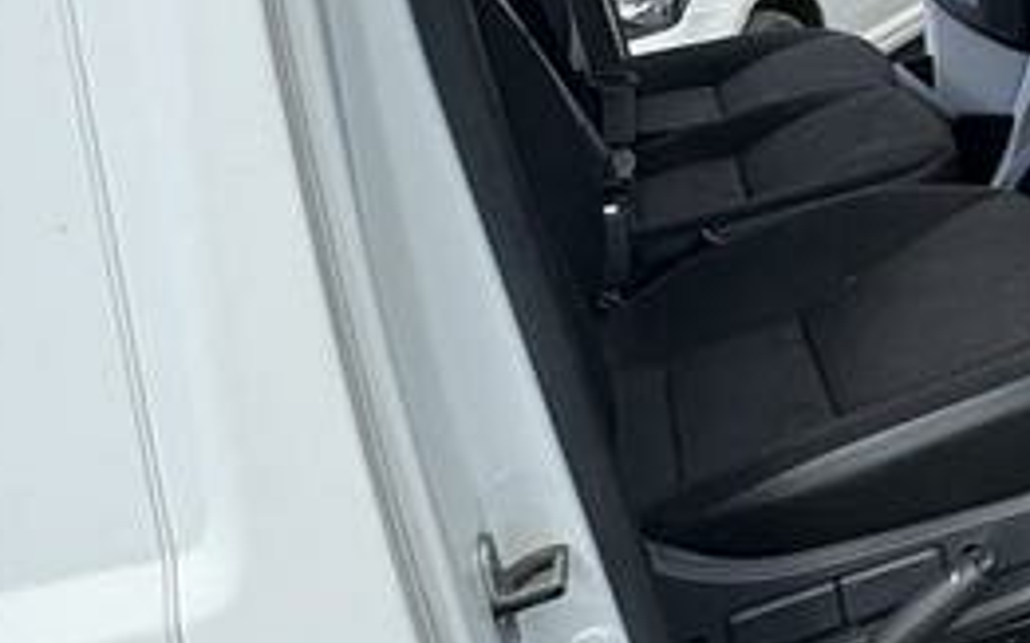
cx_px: 1298
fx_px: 1431
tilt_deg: -6.3
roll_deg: +0.7
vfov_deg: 24.4
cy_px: 24
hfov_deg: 31.6
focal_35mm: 51
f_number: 2.2
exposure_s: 1/879
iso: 64
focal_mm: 2.22
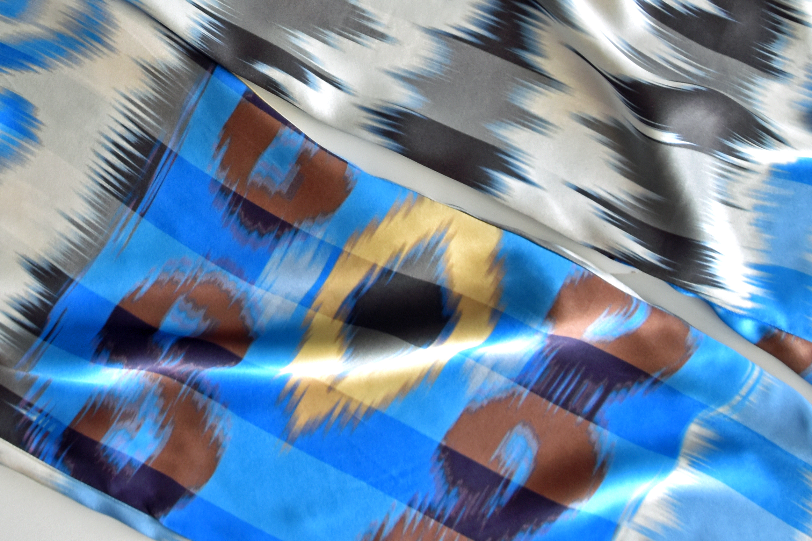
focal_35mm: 74
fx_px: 1673
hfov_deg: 26.5
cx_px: 100
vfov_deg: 17.8
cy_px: -44
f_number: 7.1
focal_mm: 21
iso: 400
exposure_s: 1/80
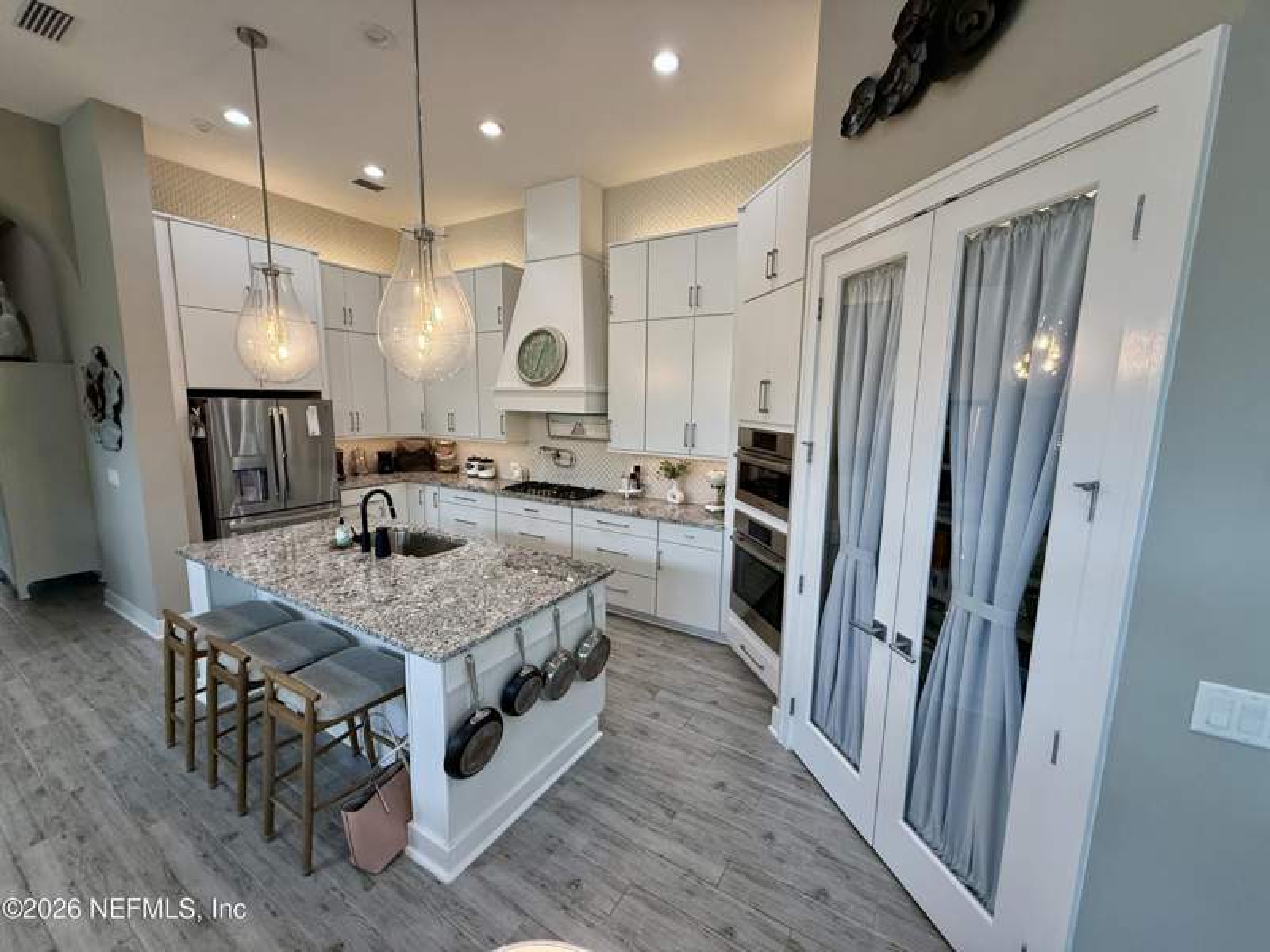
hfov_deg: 102.1
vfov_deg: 85.7
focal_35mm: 14
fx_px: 514
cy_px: 476
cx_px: 635
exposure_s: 1/120
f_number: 2.2
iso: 160
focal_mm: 2.22
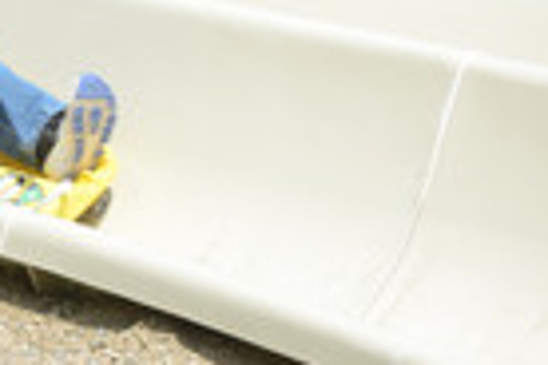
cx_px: -206
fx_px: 8600
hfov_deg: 3.6
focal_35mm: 565
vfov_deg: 2.4
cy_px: 173
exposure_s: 1/640
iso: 200
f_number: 6.3
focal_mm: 195
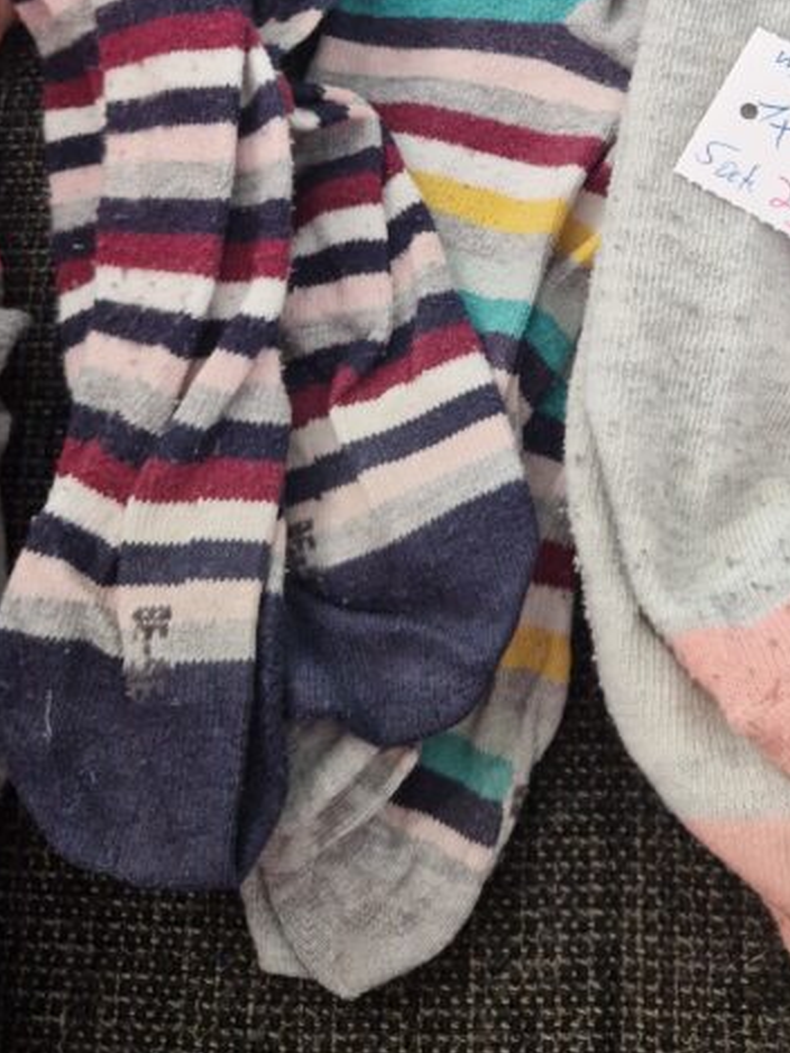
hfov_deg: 28.9
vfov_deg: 36.8
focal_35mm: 49
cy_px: 135
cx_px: 653
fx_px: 1490
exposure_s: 1/100
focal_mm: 5.4
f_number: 1.8
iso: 125
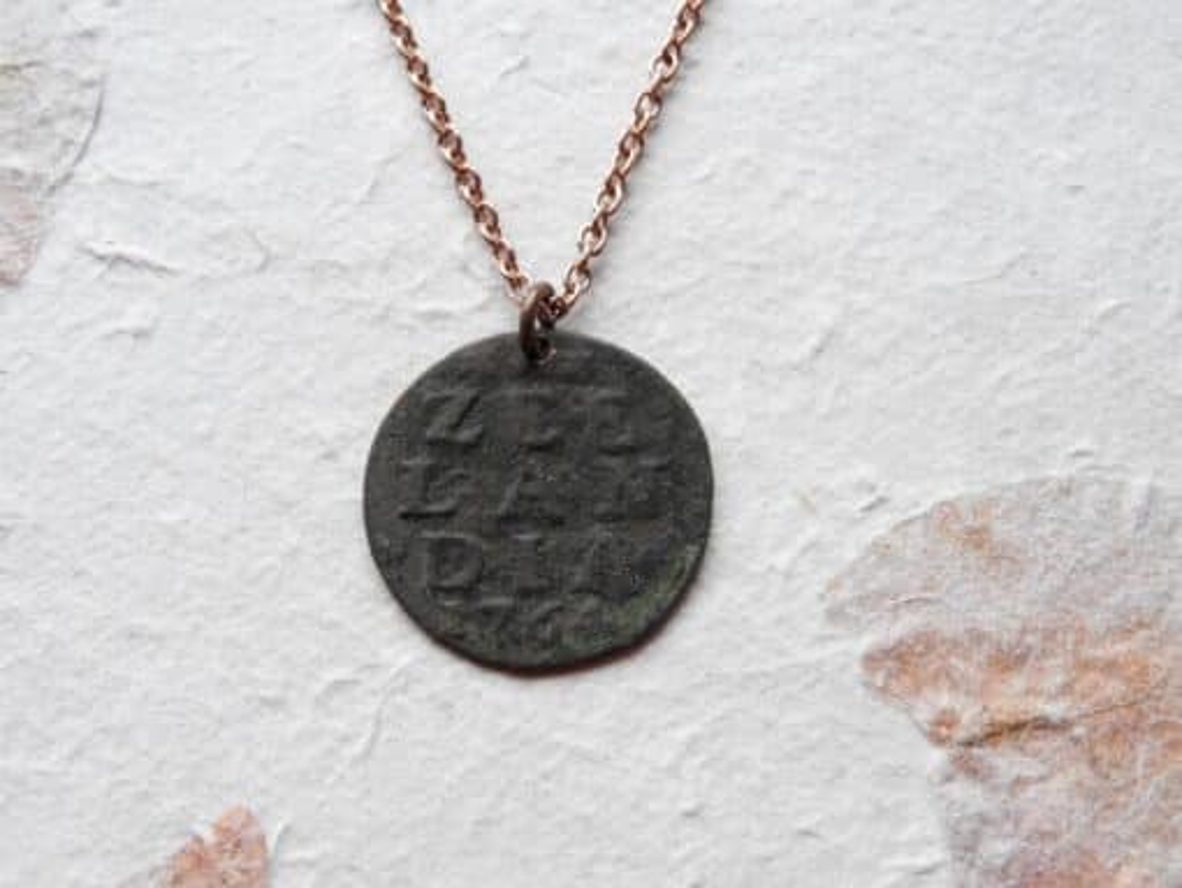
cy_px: 444
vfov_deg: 26.6
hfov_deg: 34.9
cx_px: 591
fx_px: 1879
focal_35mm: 55
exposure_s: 1/13
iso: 400
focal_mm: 9.9
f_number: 4
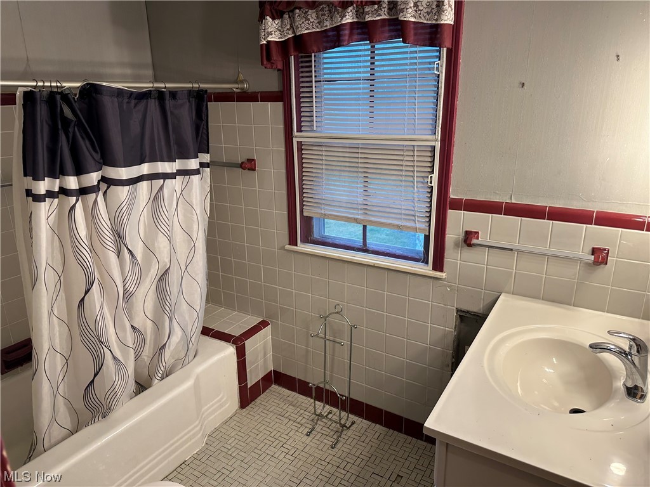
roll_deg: +1.0
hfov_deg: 71.6
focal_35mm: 24
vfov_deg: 56.8
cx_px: 325
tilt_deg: -17.5
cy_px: 244
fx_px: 451
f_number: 1.78
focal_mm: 6.86
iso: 125
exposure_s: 1/120
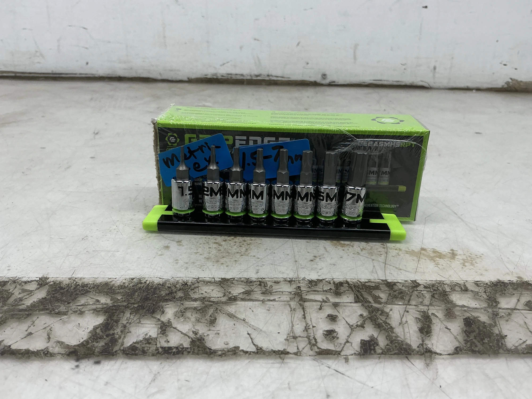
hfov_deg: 63.4
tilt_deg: -20.8
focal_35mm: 28
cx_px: 266
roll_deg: -1.3
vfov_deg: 49.7
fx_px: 430
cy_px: 200
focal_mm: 3
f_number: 1.8
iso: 40
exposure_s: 1/120
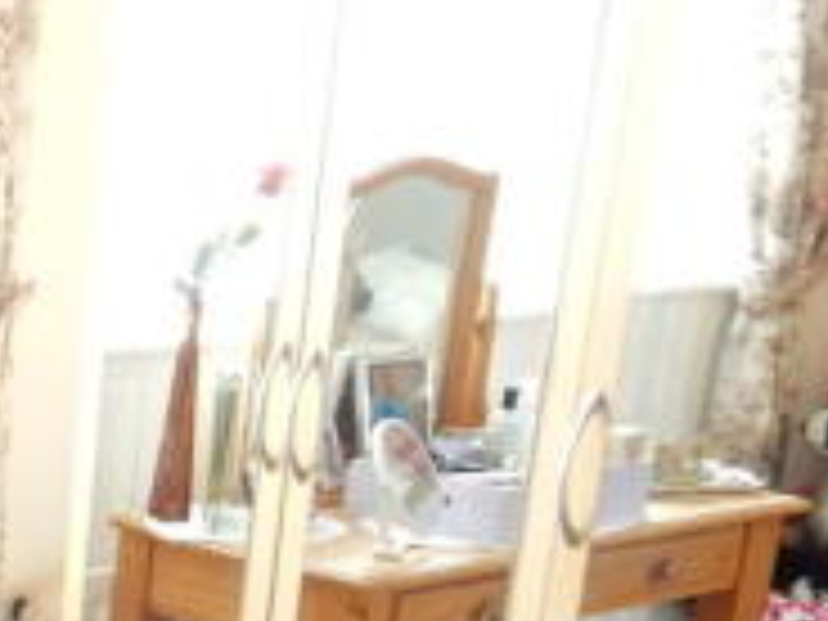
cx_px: -439
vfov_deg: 17.6
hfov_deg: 20.8
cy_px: 785
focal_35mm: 79
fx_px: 1890
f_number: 3.7
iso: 200
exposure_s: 1/30
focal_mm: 4.5
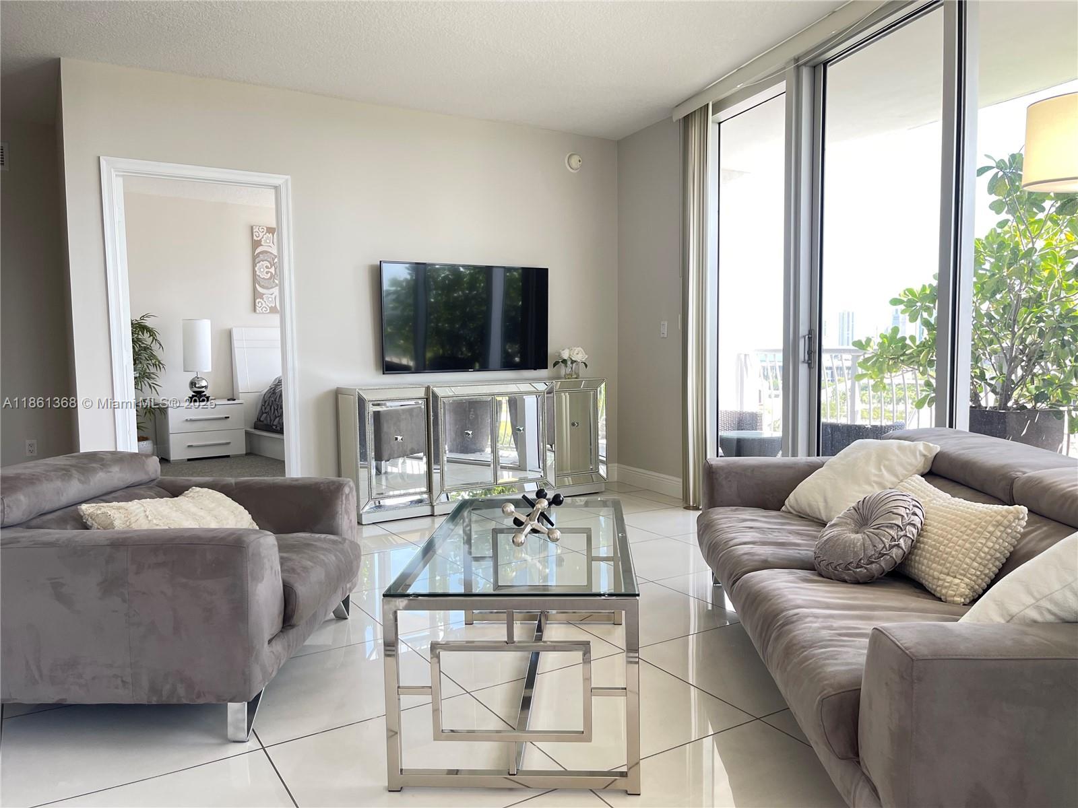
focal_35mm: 26
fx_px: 810
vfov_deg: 53.1
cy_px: 404
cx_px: 539
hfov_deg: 67.3
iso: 80
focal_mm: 5.1
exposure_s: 1/120
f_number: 1.6
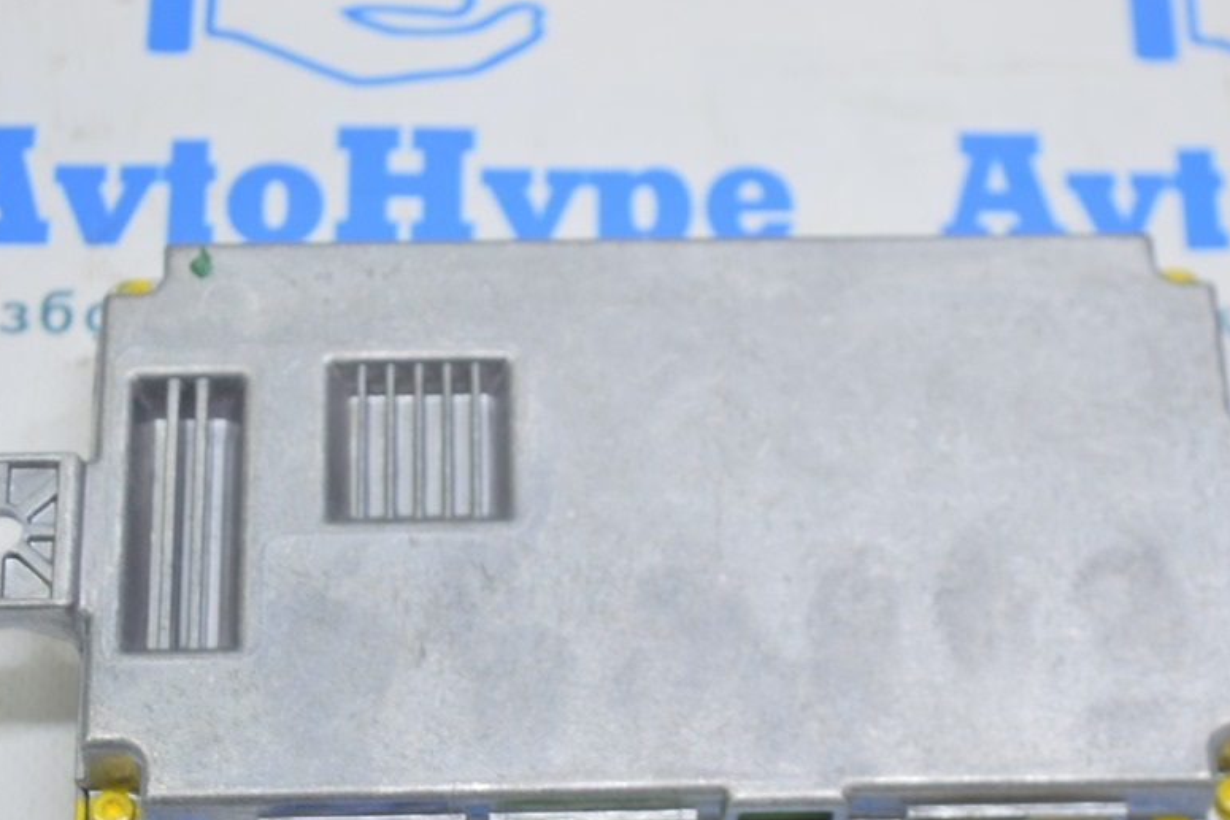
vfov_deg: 13.8
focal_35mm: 99
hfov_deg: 20.6
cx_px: 624
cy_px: 535
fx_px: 3383
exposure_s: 1/20
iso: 400
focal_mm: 50
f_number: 5.6
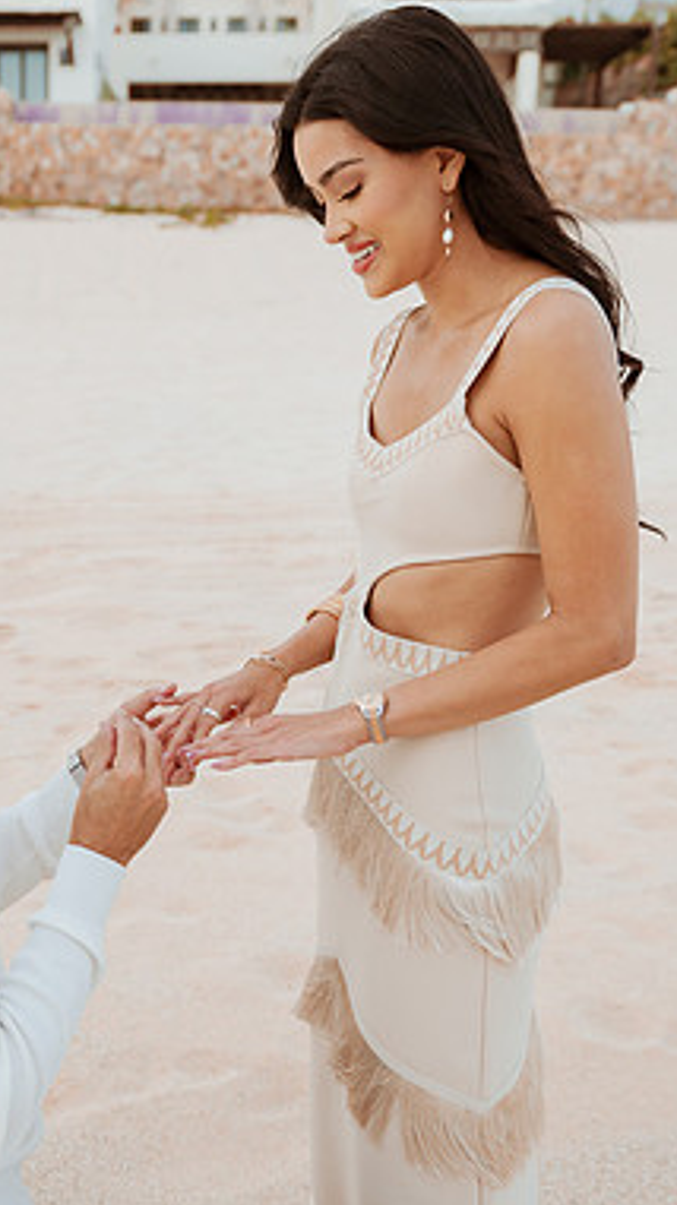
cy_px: 609
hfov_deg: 29.6
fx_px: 1246
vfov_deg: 51.6
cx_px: 117
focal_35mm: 39
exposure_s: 1/4000
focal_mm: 24
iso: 250
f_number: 2.8
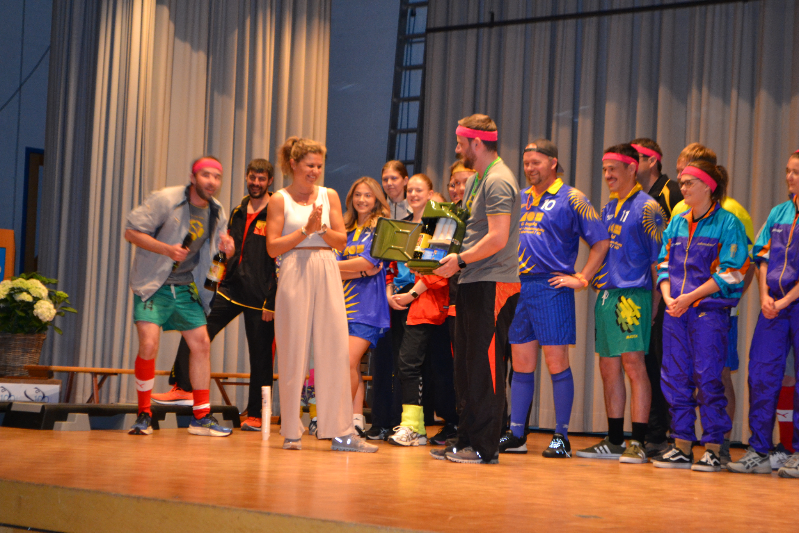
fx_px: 1831
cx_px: 400
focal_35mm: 82
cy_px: 266
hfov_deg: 24.6
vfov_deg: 16.6
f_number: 5.6
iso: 1800
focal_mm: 55
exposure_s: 1/60
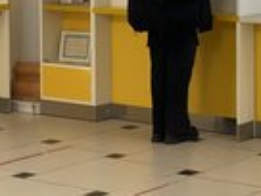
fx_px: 1154
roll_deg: -0.1
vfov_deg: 9.6
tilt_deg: -3.9
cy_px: -35
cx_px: 255
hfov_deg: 12.8
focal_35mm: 153
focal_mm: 6
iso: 100
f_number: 2
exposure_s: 1/122
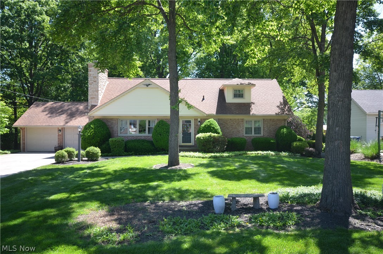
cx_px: 192
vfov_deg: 43.4
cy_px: 127
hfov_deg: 62.0
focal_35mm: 30
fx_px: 318
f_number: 5.6
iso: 200
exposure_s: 1/125
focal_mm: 20
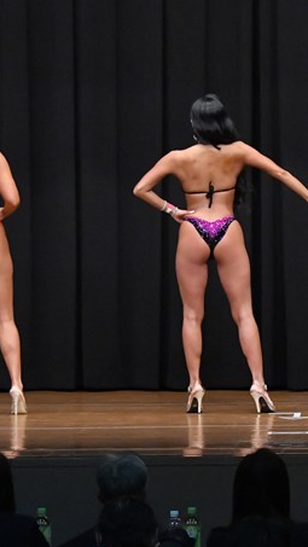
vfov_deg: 8.0
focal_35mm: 269
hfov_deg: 4.5
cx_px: 351
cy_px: 264
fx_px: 3903
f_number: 5.6
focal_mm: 100
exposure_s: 1/400
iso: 8000
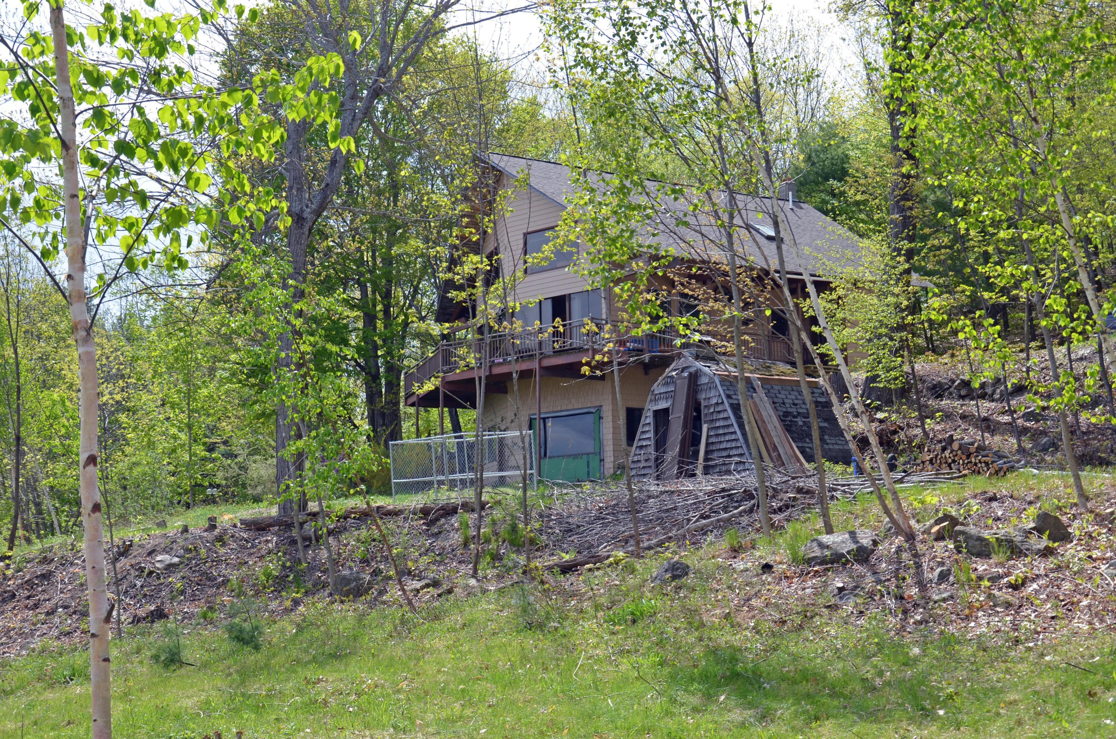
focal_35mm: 48
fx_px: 1485
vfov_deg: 28.0
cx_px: 558
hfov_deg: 41.2
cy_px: 370
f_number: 8
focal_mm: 32
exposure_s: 1/250
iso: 160
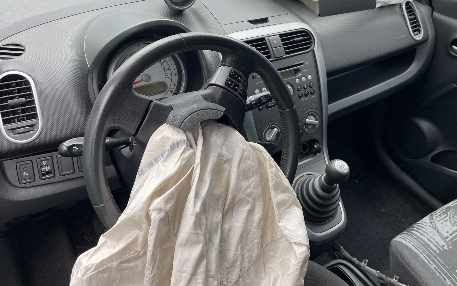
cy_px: 106
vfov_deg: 40.3
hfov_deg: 61.1
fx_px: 386
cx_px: 252
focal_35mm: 31
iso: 100
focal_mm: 4.2
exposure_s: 1/121
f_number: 1.6
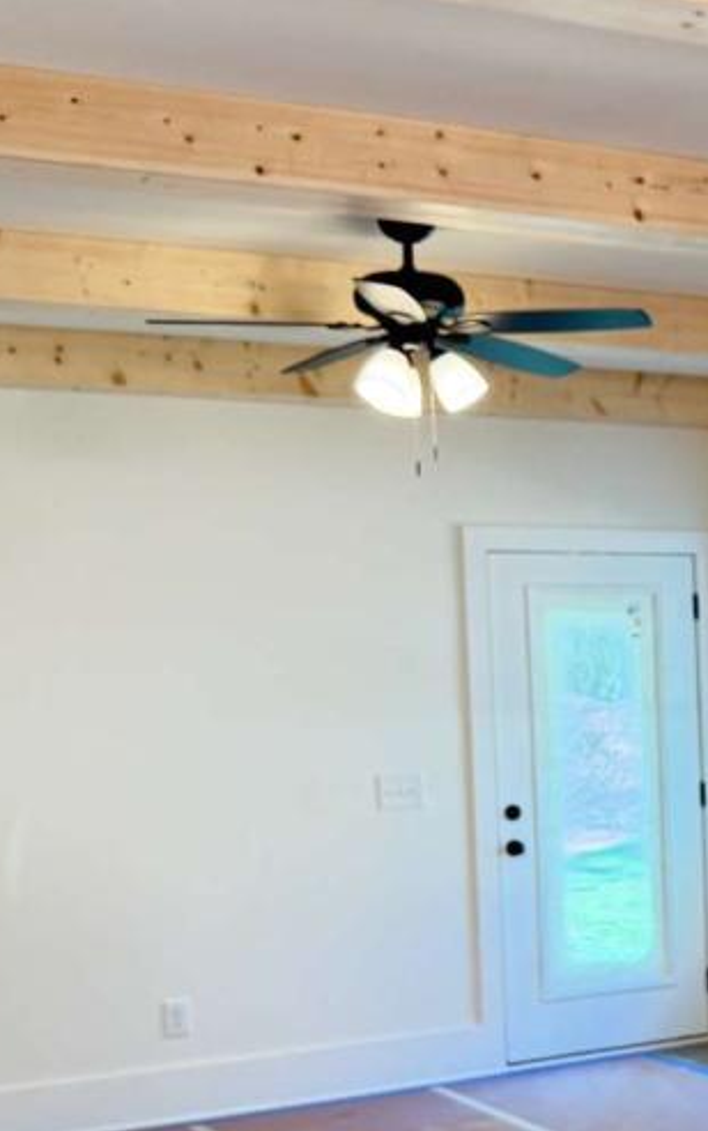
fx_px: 1912
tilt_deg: -1.4
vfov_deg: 32.6
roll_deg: +2.6
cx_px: 880
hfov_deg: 19.6
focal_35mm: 62
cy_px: 770
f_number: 1.78
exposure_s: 1/120
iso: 400
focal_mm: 6.76
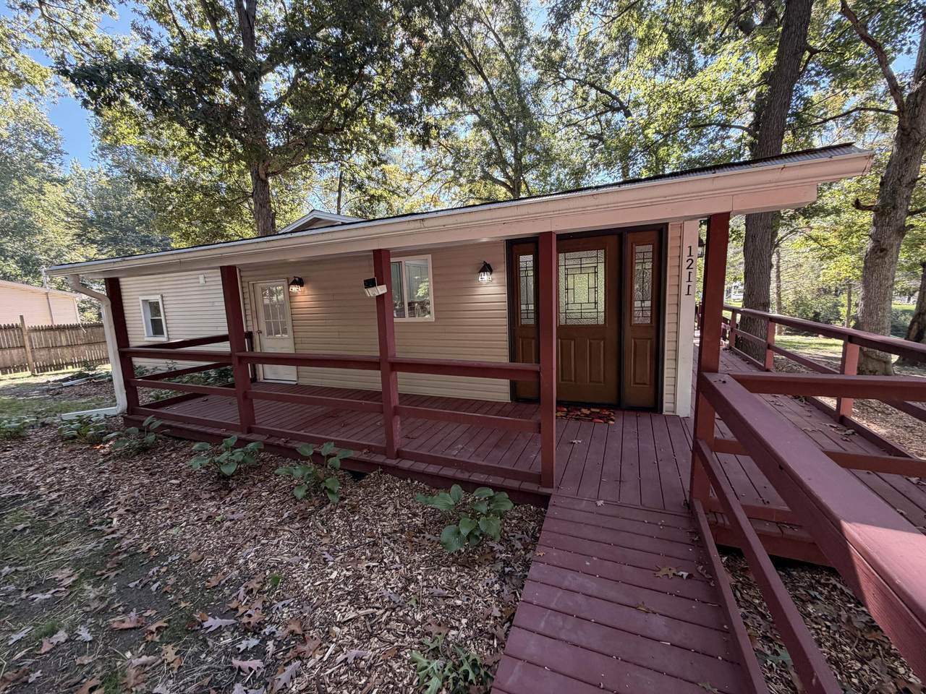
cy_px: 347
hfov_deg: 102.1
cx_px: 463
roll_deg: +3.2
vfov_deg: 85.7
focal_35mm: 14
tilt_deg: -8.5
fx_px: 375
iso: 125
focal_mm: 2.22
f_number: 2.2
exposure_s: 1/121
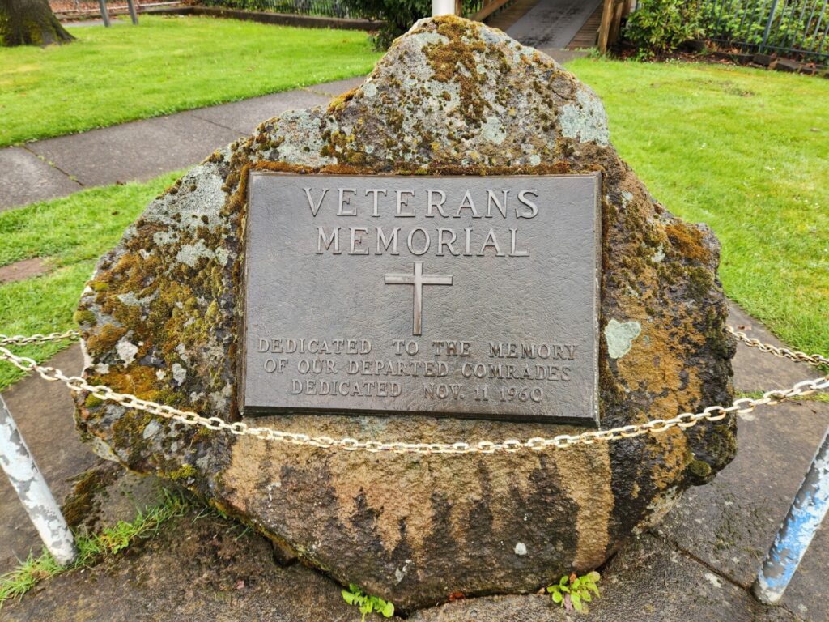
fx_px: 551
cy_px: 311
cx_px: 414
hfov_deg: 73.9
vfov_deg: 58.9
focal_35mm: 23
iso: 20
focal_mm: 5.4
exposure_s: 1/163
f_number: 1.8
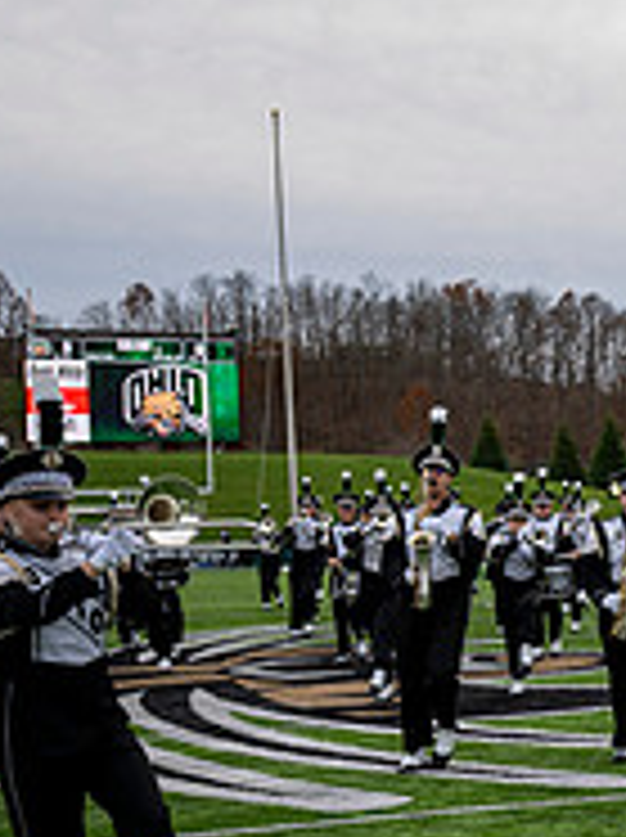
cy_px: 583
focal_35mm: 72
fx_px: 1740
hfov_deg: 17.6
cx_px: 1022
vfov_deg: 26.8
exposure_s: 1/500
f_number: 2.8
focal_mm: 24
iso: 125
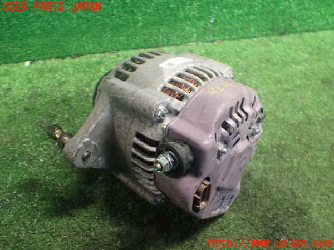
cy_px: 125
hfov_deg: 60.0
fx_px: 289
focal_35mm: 30
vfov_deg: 46.8
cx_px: 167
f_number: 2.3
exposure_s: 1/30
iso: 800
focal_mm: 5.4
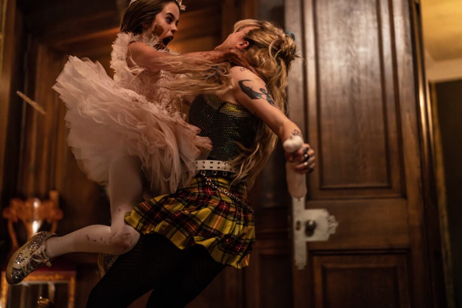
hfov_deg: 37.5
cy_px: 145
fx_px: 680
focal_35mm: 53
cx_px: 232
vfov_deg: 25.5
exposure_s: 1/800
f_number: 1.2
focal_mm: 50
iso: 5000
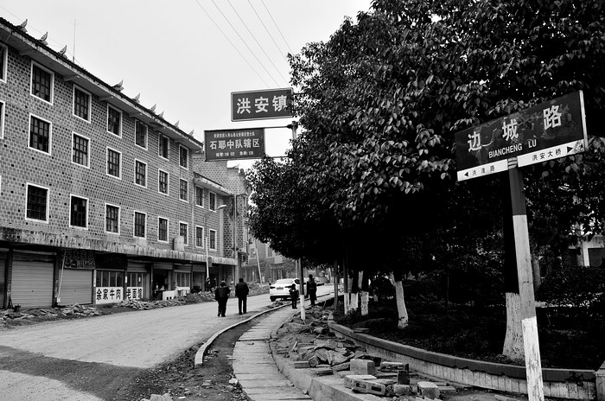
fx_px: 604
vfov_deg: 36.7
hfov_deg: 53.2
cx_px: 302
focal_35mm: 36
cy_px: 200
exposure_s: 1/20
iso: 200
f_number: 4.5
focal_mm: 24
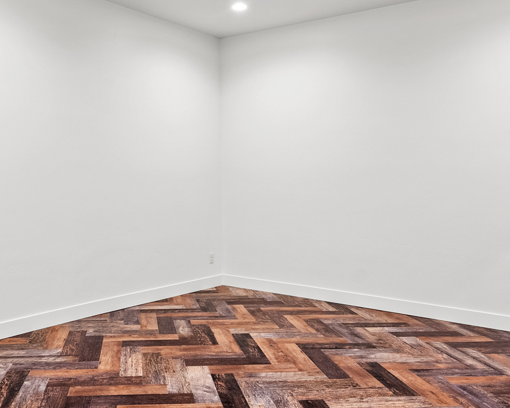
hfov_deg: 50.6
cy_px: 184
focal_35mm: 35
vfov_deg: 42.2
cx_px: 171
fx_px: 528
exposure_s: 1
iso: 400
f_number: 8
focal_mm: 16
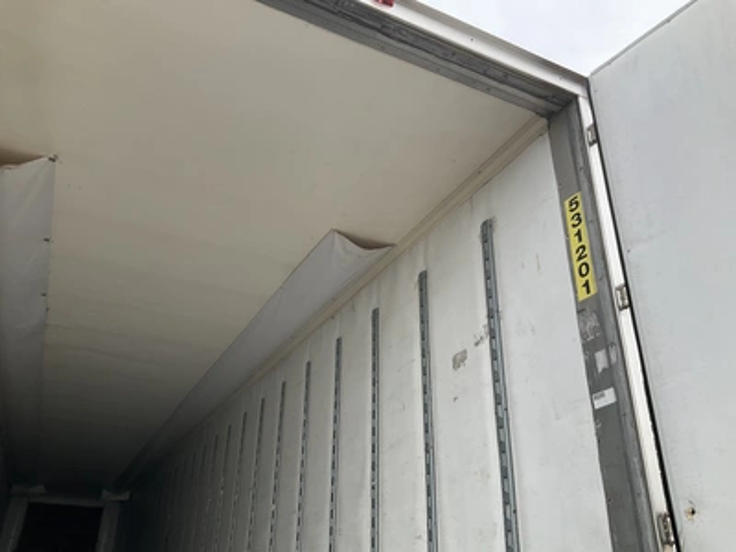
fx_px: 617
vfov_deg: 48.2
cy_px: 276
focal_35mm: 29
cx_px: 368
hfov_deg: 61.7
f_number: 1.8
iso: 25
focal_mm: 3
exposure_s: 1/419
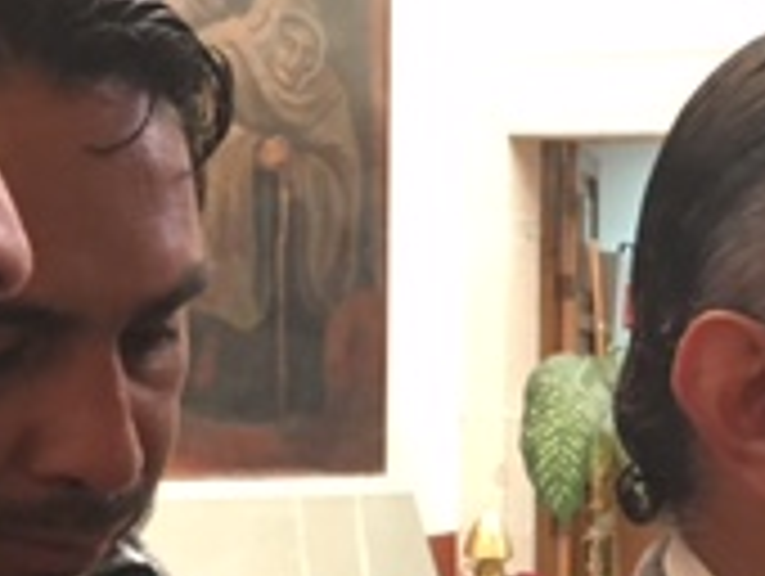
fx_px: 2412
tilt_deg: -6.5
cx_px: 958
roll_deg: -2.6
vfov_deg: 13.3
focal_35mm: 109
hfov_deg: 17.1
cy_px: 644
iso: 100
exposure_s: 1/30
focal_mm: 4.15
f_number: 2.2
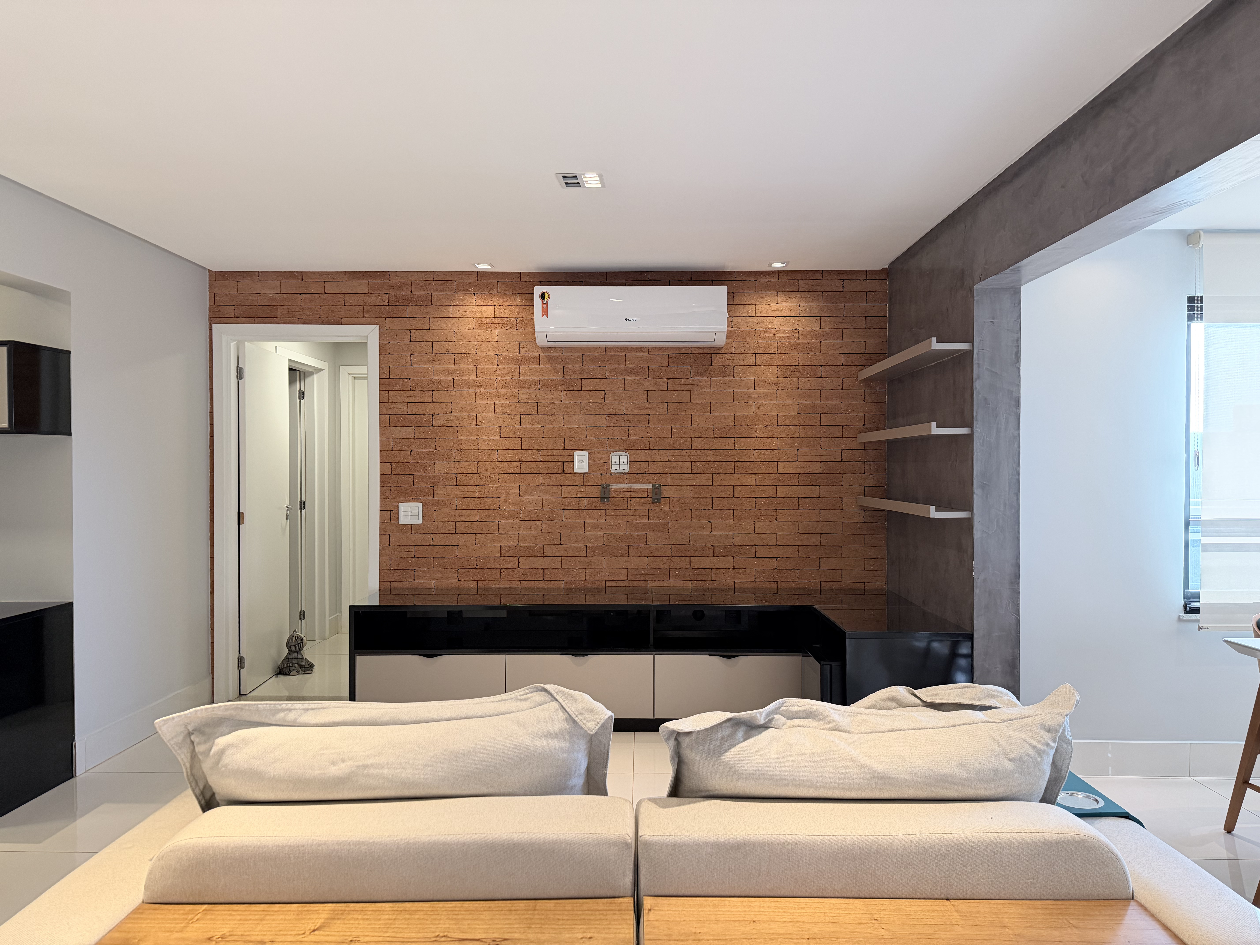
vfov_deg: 56.8
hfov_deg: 71.6
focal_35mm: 24
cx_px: 630
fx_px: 874
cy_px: 472
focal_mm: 6.76
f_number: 1.78
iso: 400
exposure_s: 1/120
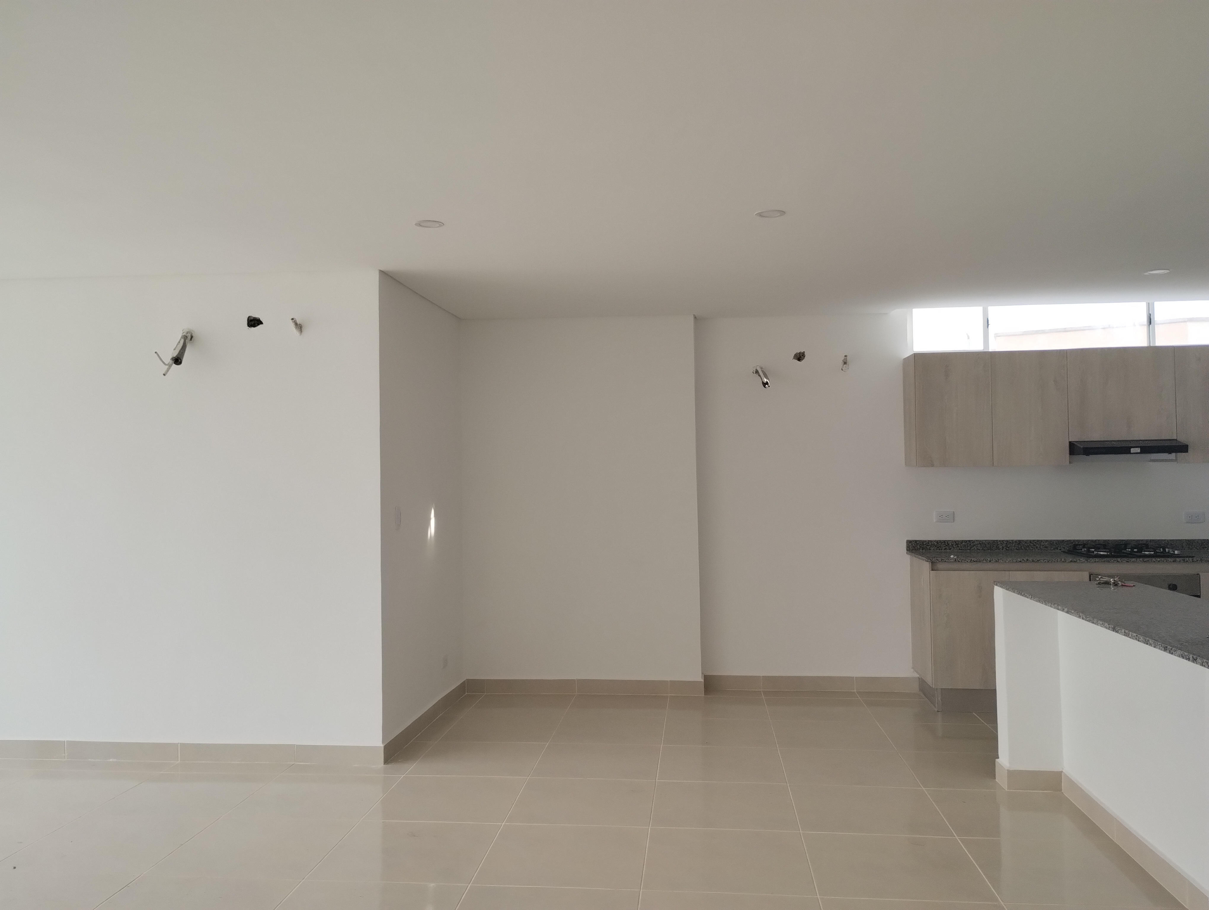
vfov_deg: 49.9
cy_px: 455
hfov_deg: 63.4
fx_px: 979
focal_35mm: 28
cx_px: 604
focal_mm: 4.27
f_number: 1.8
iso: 132
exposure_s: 1/120
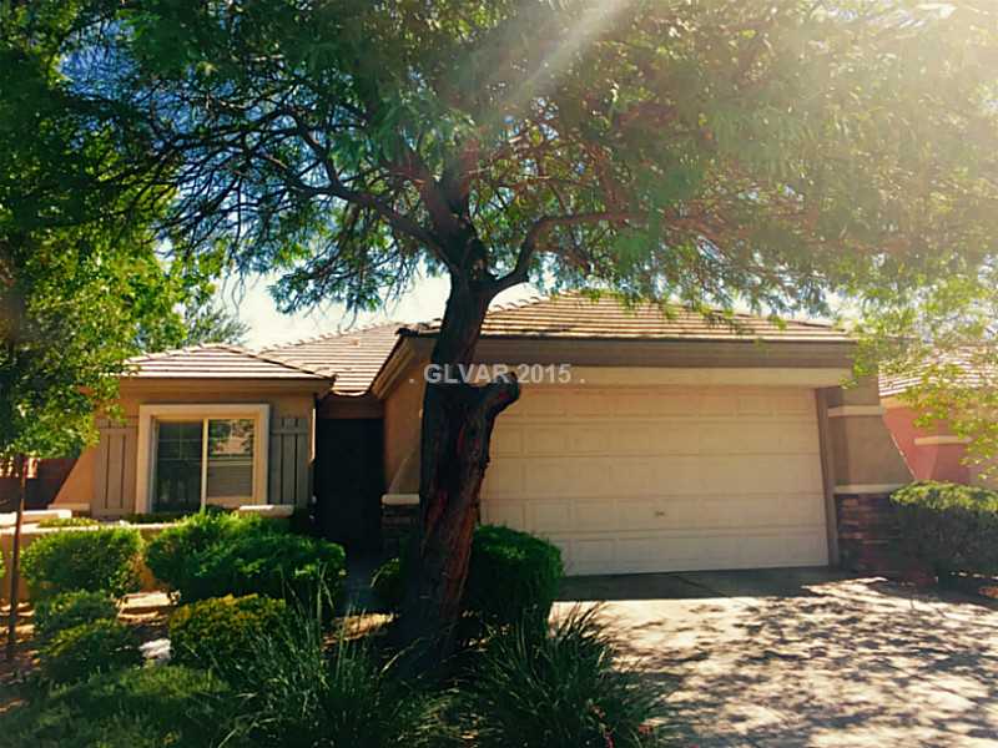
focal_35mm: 29
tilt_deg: +7.4
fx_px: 836
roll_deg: +0.9
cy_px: 374
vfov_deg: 48.2
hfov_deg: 61.7
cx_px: 499
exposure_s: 1/549
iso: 32
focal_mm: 4.15
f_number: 2.2
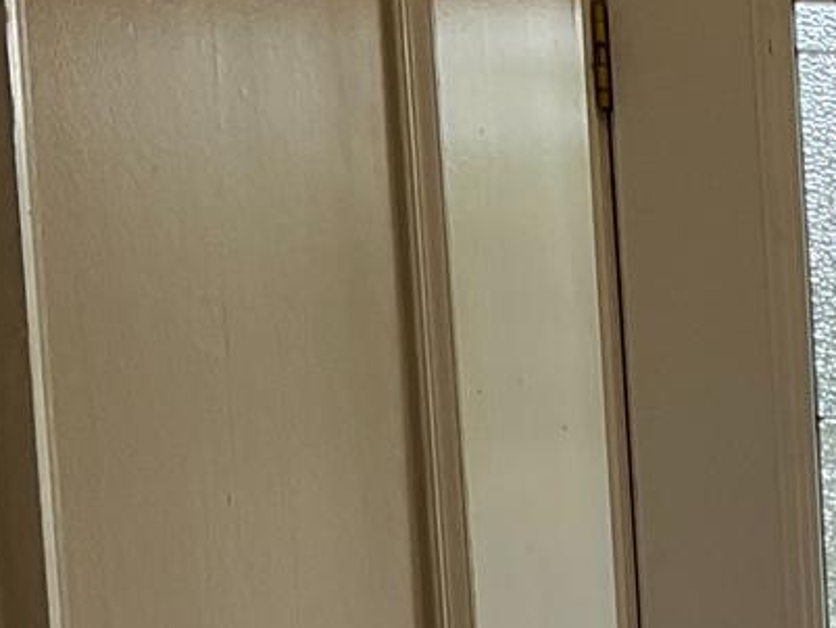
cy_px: 1041
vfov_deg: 9.6
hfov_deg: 12.5
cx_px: 1355
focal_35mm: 148
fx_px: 3575
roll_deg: +1.6
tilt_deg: -6.1
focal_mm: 3
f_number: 1.8
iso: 16
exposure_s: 1/169
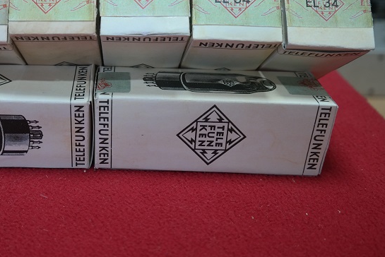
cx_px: 112
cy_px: 91
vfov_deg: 30.4
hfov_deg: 43.5
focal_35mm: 44
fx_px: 471
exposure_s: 1/40
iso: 400
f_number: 3.5
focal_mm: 20
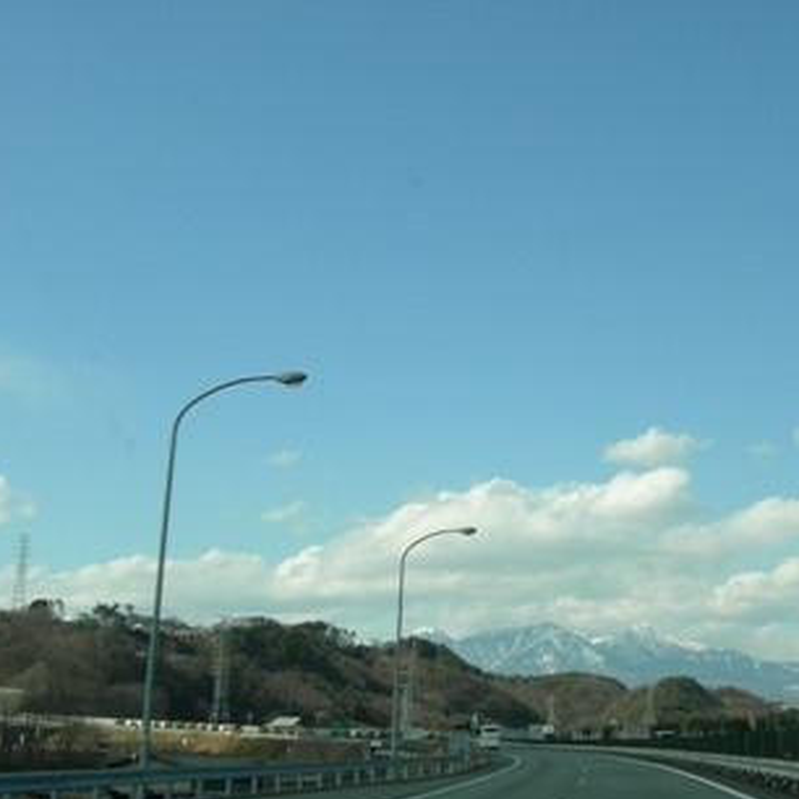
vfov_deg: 32.8
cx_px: 538
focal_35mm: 52
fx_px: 1358
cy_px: 427
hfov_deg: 32.5
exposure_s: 1/250
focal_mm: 7.5
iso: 64
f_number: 6
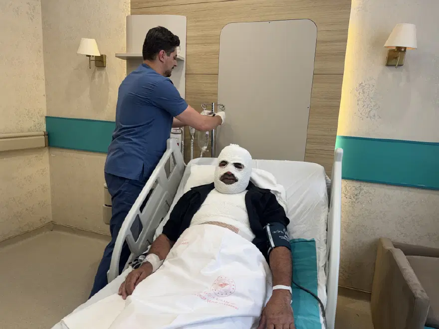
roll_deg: -1.9
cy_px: 164
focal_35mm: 24
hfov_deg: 71.6
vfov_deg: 56.8
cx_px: 220
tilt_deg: -9.4
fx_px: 304
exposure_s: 1/125
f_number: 1.78
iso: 64
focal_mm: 6.76
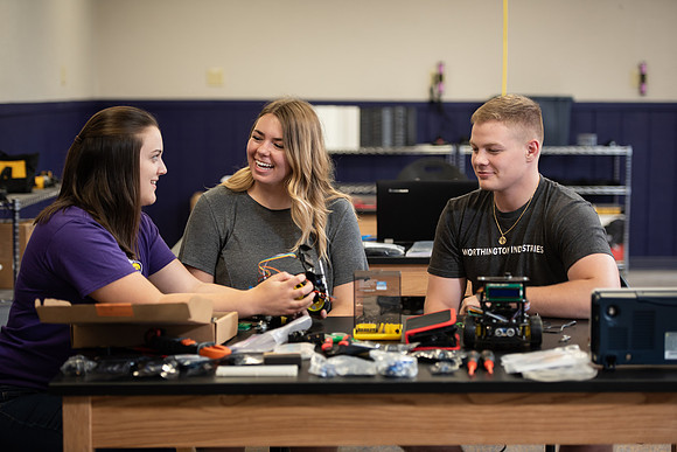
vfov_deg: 15.2
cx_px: 338
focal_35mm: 90
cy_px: 226
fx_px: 1693
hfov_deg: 22.6
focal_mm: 90
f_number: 3.2
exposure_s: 1/200
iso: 640
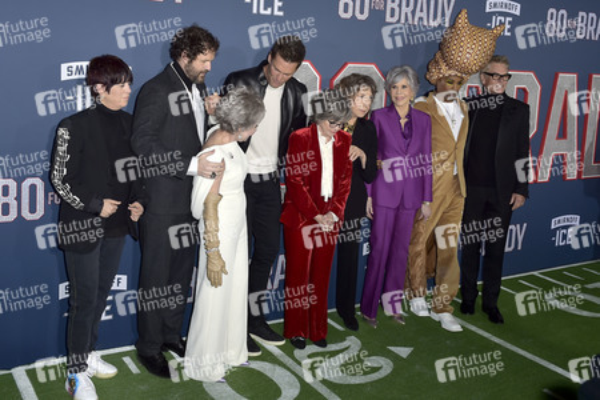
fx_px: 533
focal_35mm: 32
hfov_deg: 58.7
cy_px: 200
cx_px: 300
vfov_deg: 41.1
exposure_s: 1/250
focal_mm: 32
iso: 400
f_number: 6.3
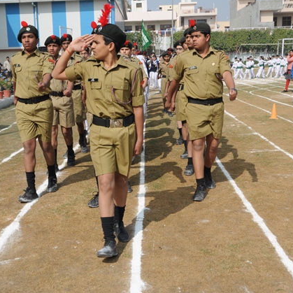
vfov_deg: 34.9
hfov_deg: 34.8
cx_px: 121
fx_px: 466
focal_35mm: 49
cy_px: 145
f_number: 13
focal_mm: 25
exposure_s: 1/250
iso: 200
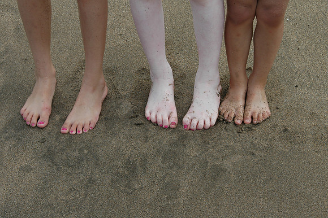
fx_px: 765
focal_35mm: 84
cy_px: 109
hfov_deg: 24.2
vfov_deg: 16.2
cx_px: 164
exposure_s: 1/320
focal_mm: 56
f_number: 9
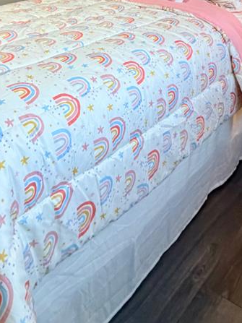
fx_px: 438
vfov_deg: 33.4
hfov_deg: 30.9
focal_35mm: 47
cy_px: -60
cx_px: 131
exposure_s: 1/121
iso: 250
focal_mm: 2.22
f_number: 2.2
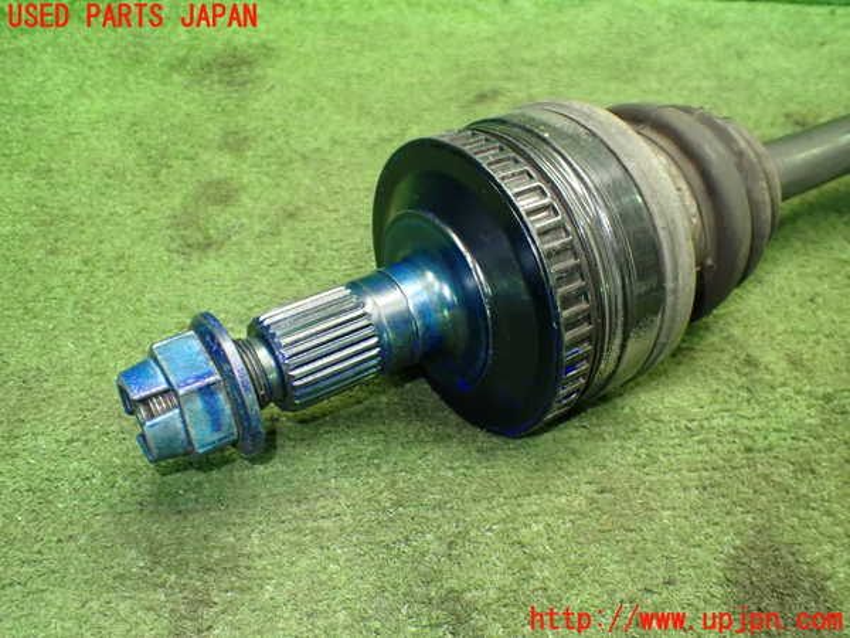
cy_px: 319
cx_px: 425
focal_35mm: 30
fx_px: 737
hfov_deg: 60.0
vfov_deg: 46.8
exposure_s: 1/60
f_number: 2.3
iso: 800
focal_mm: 5.4
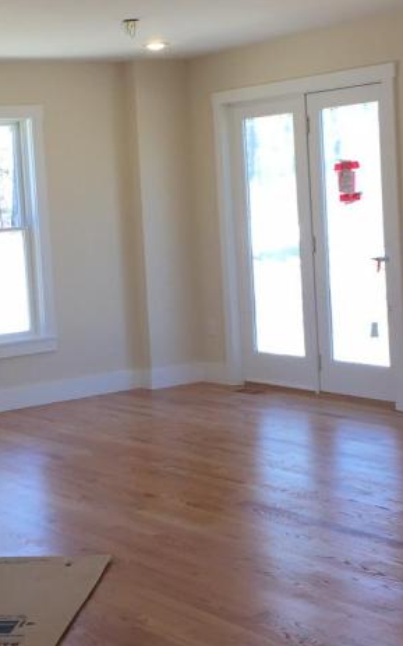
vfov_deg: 30.2
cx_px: 107
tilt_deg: -3.7
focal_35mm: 68
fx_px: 1196
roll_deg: +4.3
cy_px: 289
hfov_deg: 19.0
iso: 40
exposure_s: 1/120
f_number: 2.2
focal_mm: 4.15
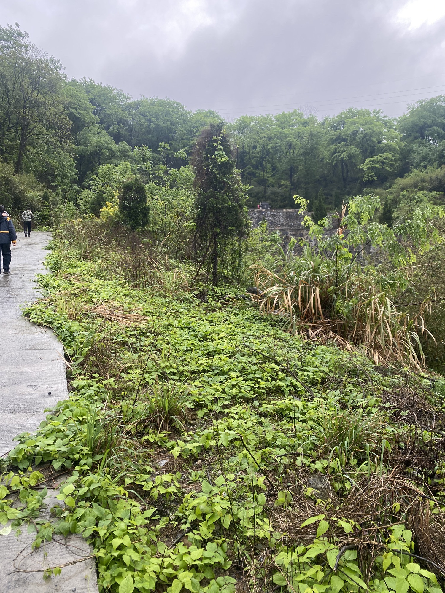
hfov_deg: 53.1
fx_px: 446
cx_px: 222
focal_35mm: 26
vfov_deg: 67.3
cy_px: 296
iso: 32
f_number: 1.8
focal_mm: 4.25
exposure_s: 1/405
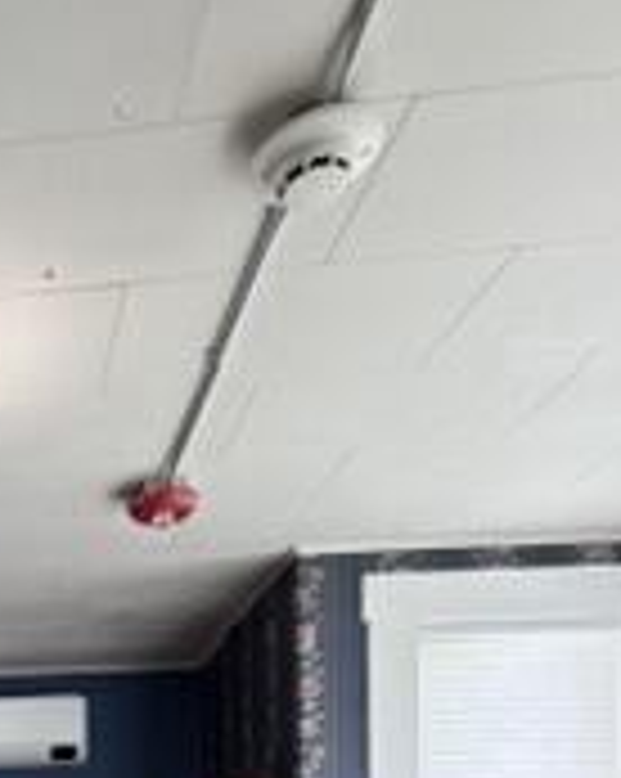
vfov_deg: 37.5
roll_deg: -0.3
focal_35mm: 38
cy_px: 913
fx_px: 875
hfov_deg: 32.3
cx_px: -126
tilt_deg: -0.1
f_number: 2.2
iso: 160
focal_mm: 2.22
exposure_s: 1/121
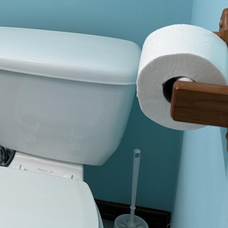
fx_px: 544
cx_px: -82
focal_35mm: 73
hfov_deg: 21.1
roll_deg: +4.9
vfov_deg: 22.9
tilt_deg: -20.0
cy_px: 8
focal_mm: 6.76
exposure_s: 1/120
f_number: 1.78
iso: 125
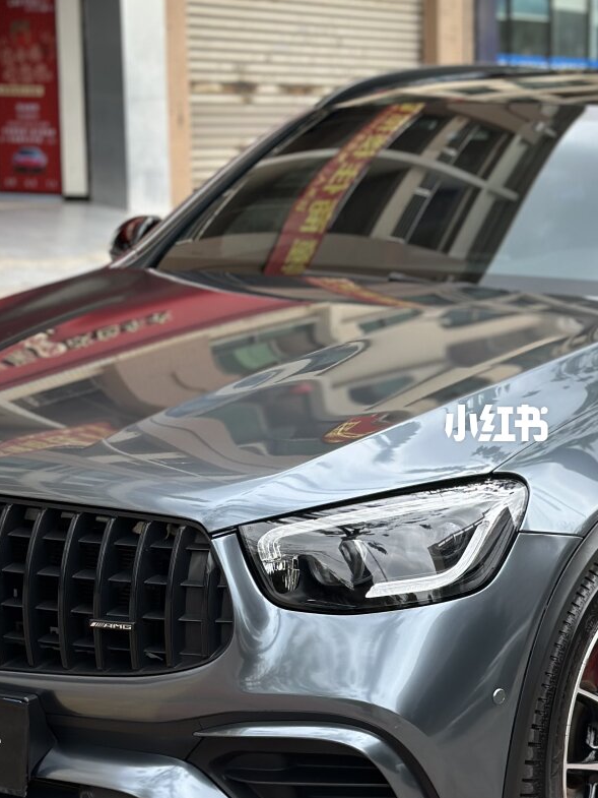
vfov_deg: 22.2
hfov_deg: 16.6
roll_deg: -0.8
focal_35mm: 88
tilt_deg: -7.5
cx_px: 496
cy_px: 423
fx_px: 2026
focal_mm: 6.86
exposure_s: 1/1305
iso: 80
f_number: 1.78
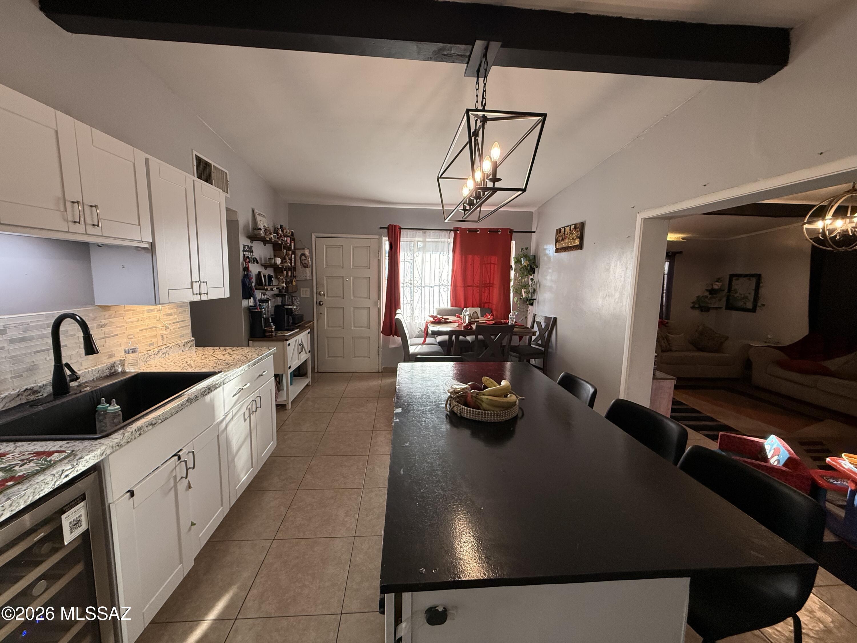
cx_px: 428
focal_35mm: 14
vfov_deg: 85.7
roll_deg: -1.4
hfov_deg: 102.1
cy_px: 322
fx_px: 347
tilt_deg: -6.8
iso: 200
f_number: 2.2
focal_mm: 2.2
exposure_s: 1/120
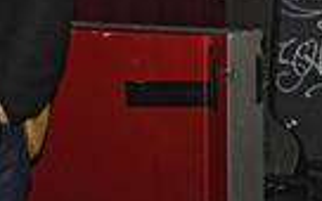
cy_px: -40
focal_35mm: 149
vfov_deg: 8.7
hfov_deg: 13.5
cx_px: -112
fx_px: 1308
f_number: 2.8
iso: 800
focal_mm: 44
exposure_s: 1/320
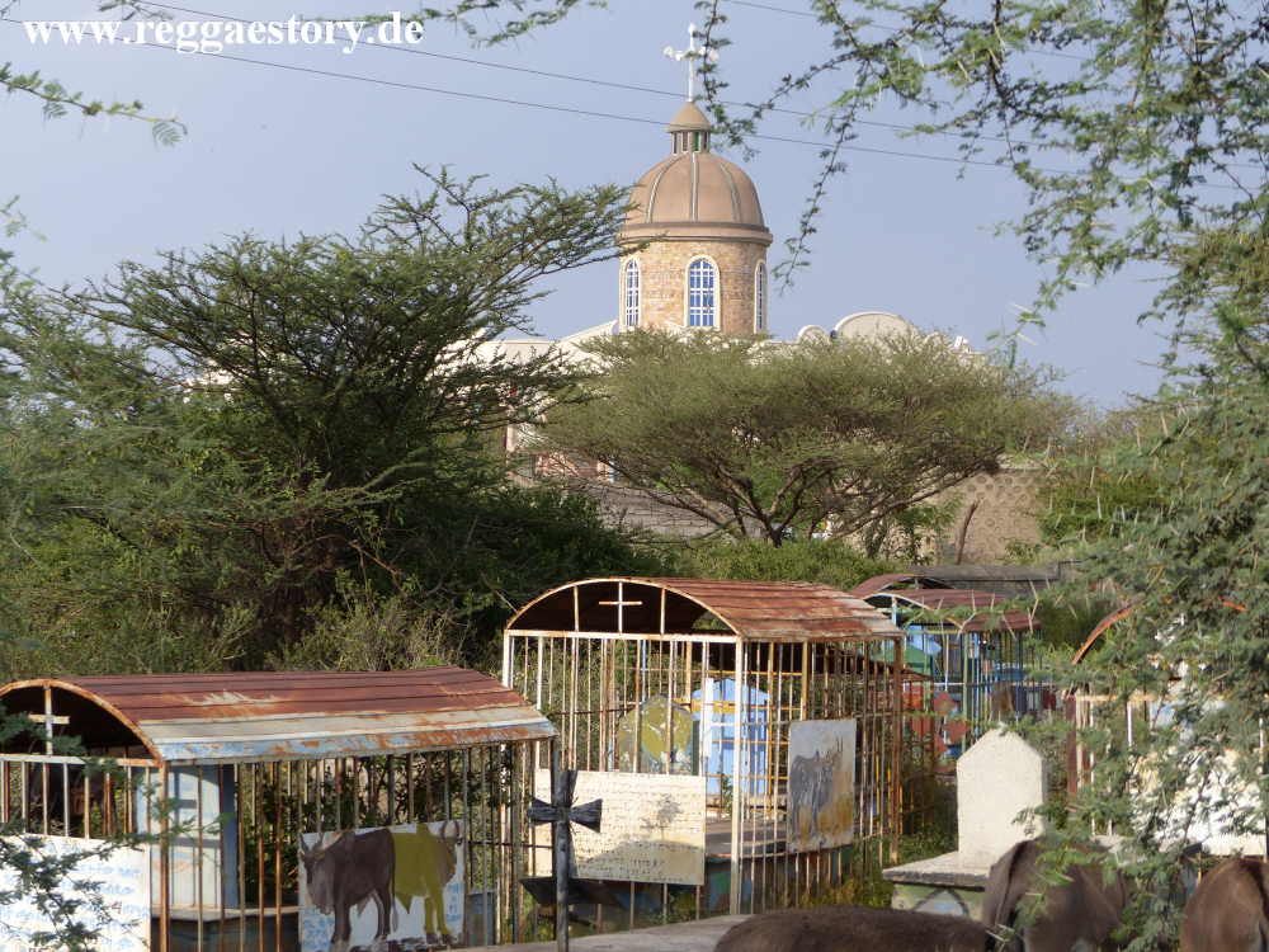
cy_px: 476
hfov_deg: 20.2
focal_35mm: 97
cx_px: 634
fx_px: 3556
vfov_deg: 15.2
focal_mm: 17.4
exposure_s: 1/800
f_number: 4
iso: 100
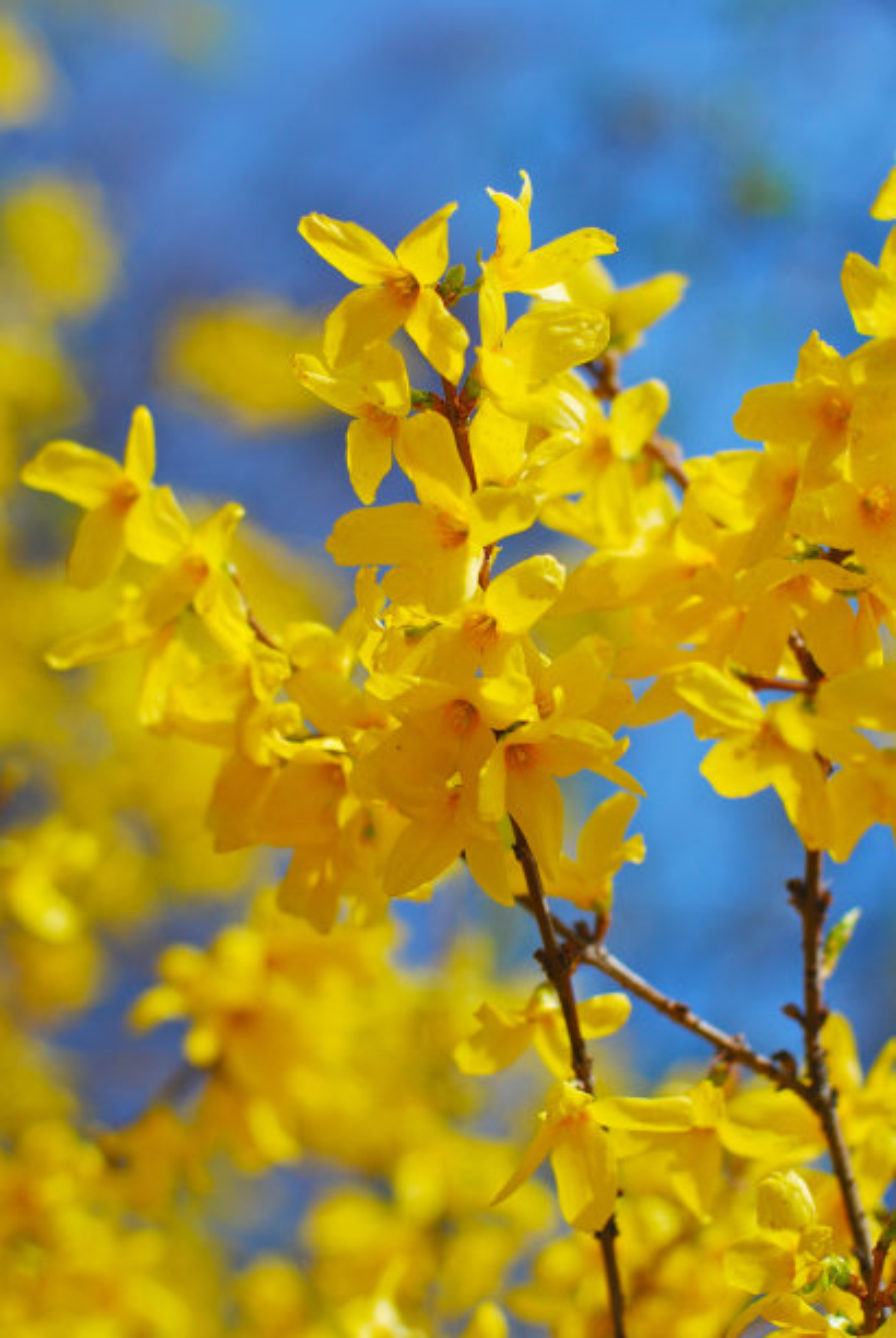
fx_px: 2790
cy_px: 669
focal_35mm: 75
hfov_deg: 18.2
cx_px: 448
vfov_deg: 27.0
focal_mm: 50
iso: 100
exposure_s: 1/2500
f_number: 2.8
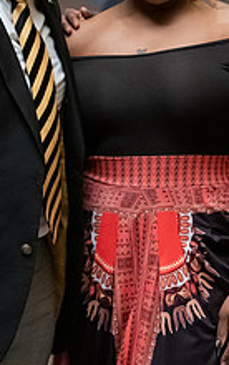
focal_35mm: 188
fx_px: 1872
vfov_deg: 11.1
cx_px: 168
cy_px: 85
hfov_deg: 7.0
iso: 8000
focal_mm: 70
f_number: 3.2
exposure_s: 1/160
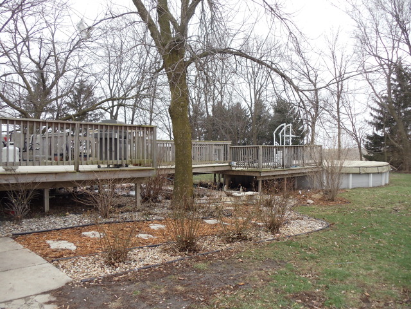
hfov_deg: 42.9
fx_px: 522
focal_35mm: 44
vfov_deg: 32.9
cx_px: 206
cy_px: 154
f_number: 3.5
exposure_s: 1/125
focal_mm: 6
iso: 200
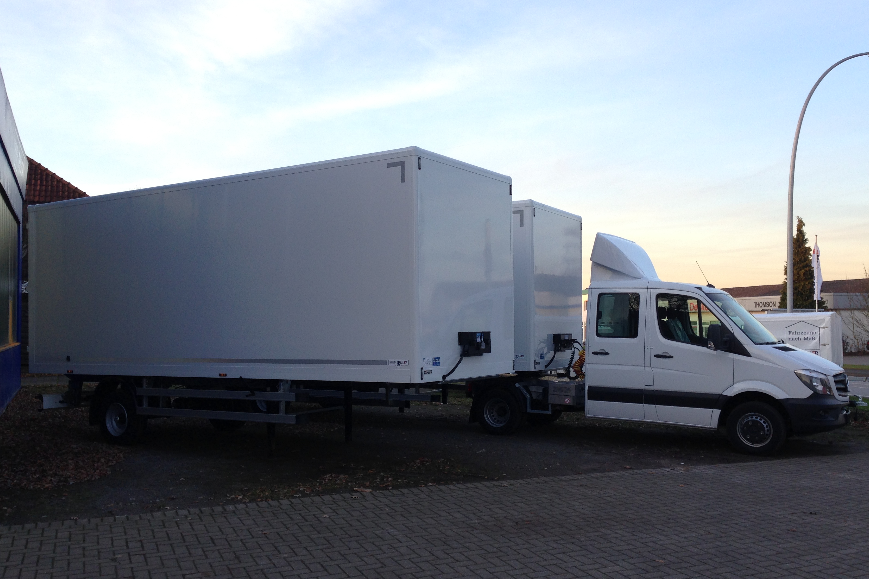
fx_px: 845
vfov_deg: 37.8
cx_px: 440
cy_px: 309
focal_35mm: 35
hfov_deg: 54.4
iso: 50
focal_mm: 4.12
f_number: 2.4
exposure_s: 1/60
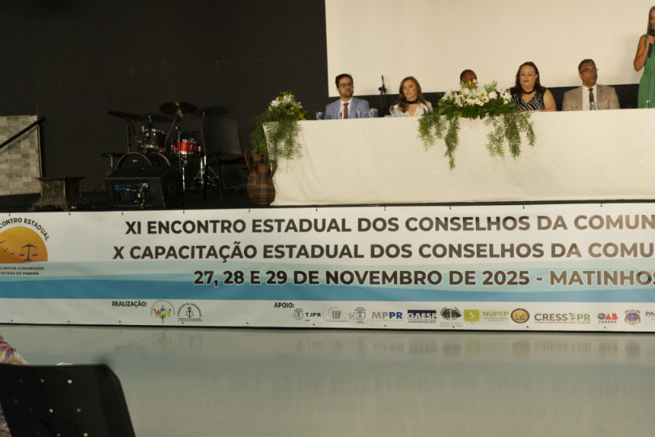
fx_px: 946
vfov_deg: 26.0
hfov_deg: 37.3
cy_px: 206
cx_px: 486
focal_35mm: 52
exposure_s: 1/100
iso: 4000
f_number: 4
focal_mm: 35
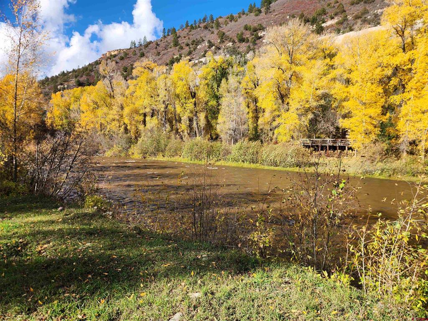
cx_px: 214
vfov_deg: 58.9
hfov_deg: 73.9
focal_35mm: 23
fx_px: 284
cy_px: 160
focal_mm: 5.4
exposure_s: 1/934
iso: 20
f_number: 1.8
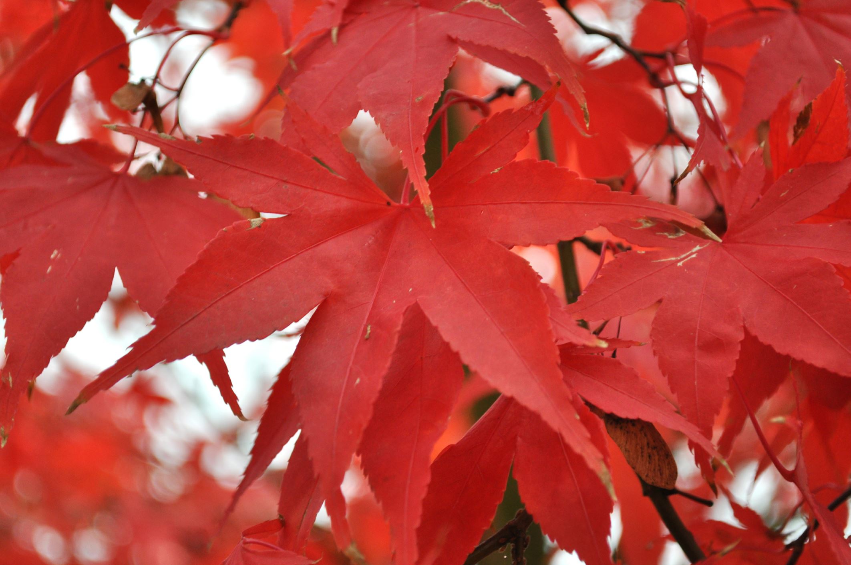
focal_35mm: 82
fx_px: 1948
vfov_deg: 16.5
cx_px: 426
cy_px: 282
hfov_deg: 24.6
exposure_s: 1/60
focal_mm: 55
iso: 500
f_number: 5.6
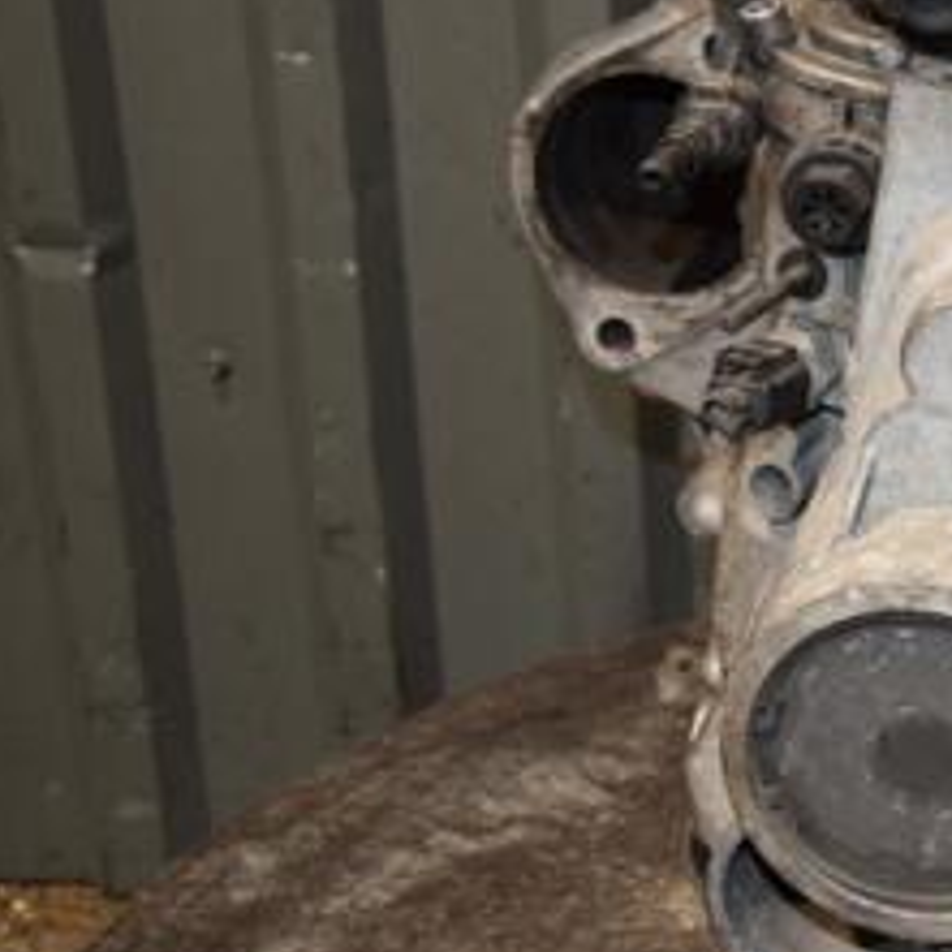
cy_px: 431
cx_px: 1262
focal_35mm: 76
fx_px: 2365
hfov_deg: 20.6
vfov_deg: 22.8
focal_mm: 22
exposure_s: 1/60
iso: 800
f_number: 5
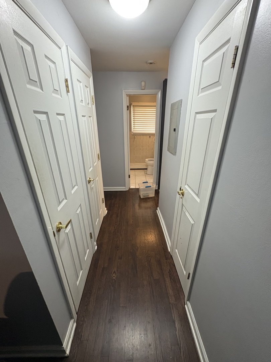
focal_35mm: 14
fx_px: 146
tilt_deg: -22.2
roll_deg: +0.8
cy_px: 181
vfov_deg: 102.1
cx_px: 136
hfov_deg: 85.7
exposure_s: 1/60
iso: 320
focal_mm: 2.22
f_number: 2.2
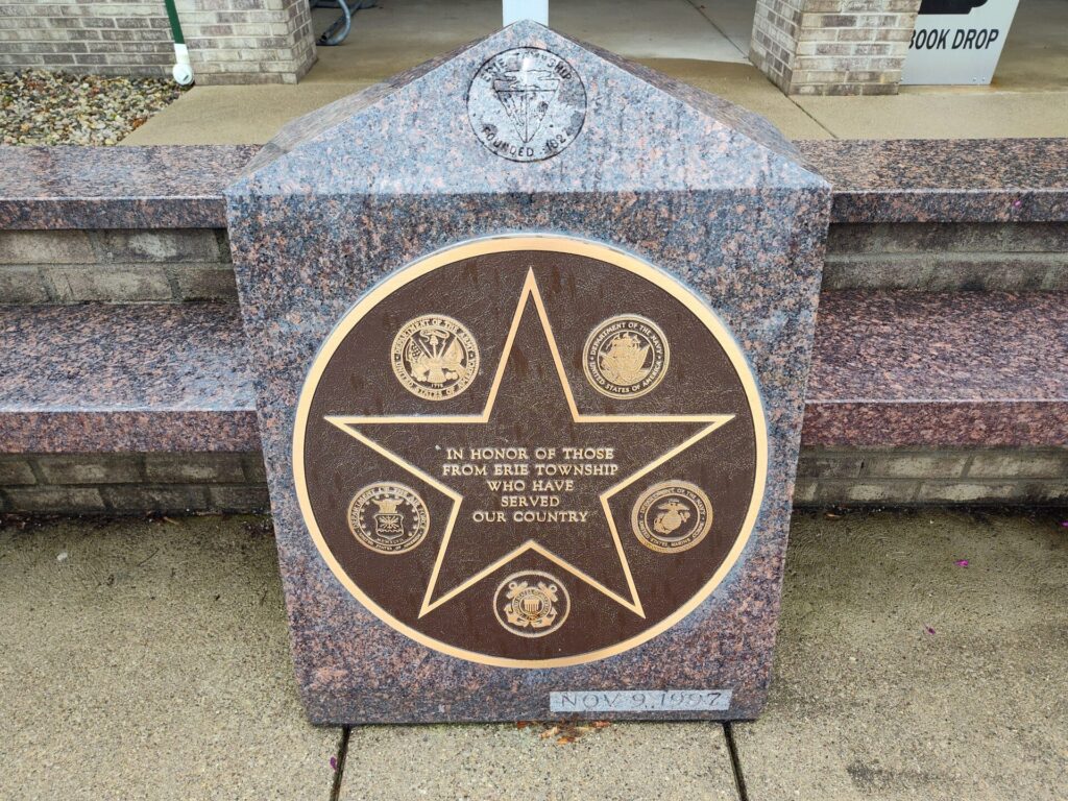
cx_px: 534
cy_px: 400
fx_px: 710
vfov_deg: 58.9
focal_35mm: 23
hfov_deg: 73.9
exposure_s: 1/200
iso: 133
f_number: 1.8
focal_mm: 5.56
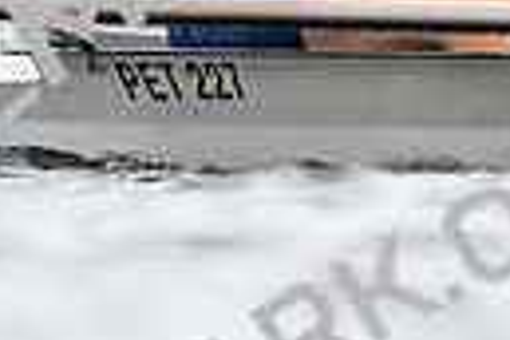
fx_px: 57300
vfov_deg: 0.3
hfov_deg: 0.5
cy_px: -324
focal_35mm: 4045
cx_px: 557
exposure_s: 1/2500
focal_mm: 600
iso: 5600
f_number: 4
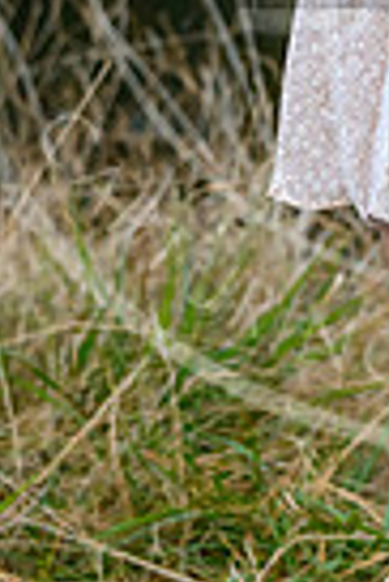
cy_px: -141
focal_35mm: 330
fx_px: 5335
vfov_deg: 6.2
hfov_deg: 4.2
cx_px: 504
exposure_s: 1/160
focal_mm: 100
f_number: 2.8
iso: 2500
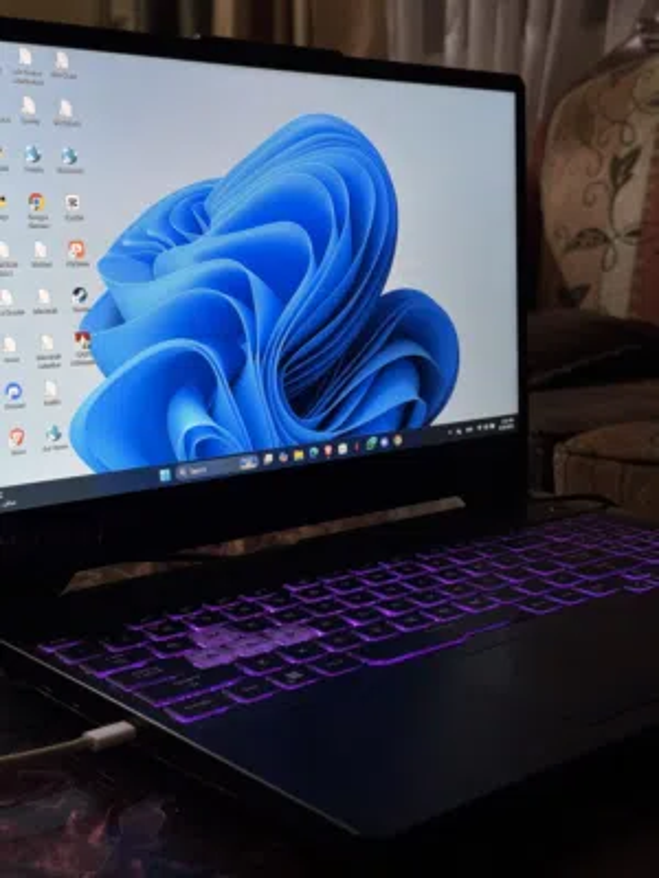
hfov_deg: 30.3
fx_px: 1218
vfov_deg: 39.7
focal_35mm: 48
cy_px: 439
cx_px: 330
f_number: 1.78
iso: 160
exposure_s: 1/50
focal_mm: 6.76
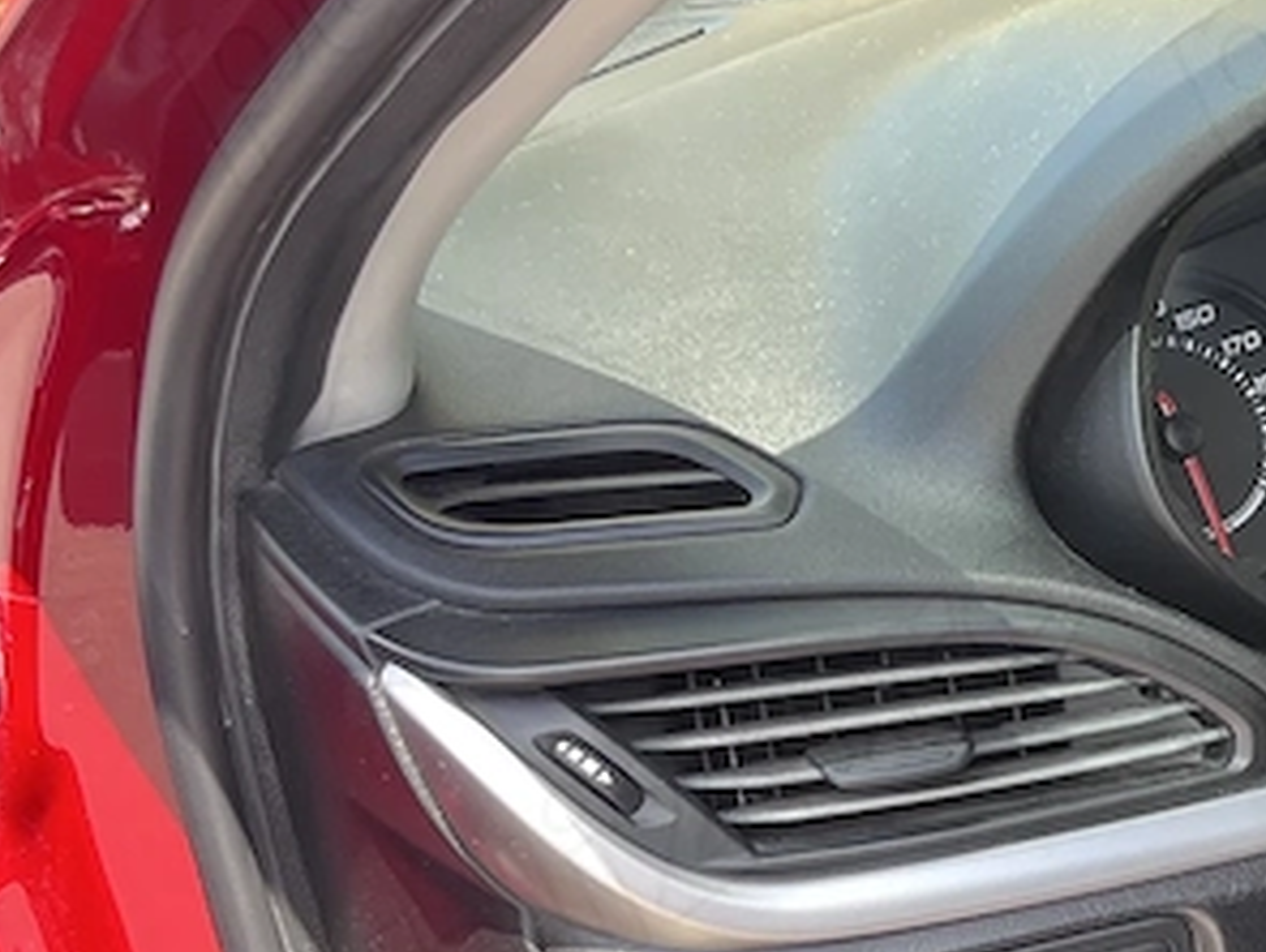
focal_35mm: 88
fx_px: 3222
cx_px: 2129
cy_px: 956
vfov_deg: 16.5
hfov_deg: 18.5
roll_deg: +3.6
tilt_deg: -29.7
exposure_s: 1/121
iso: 64
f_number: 1.6
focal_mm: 5.1
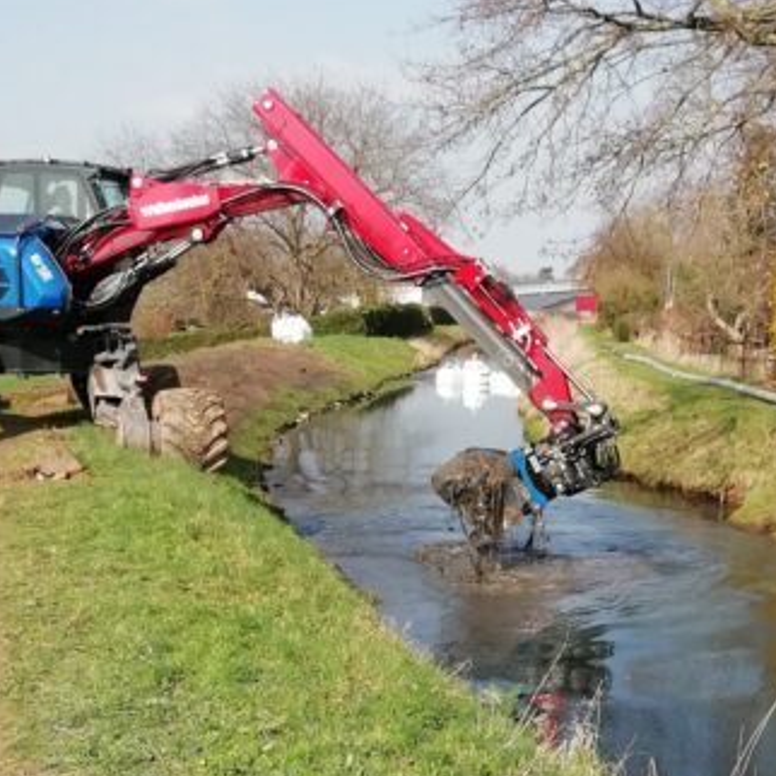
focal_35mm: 40
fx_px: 1014
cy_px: 372
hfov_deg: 41.8
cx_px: 429
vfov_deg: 41.9
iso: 50
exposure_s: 1/1013
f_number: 2.2
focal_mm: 3.46
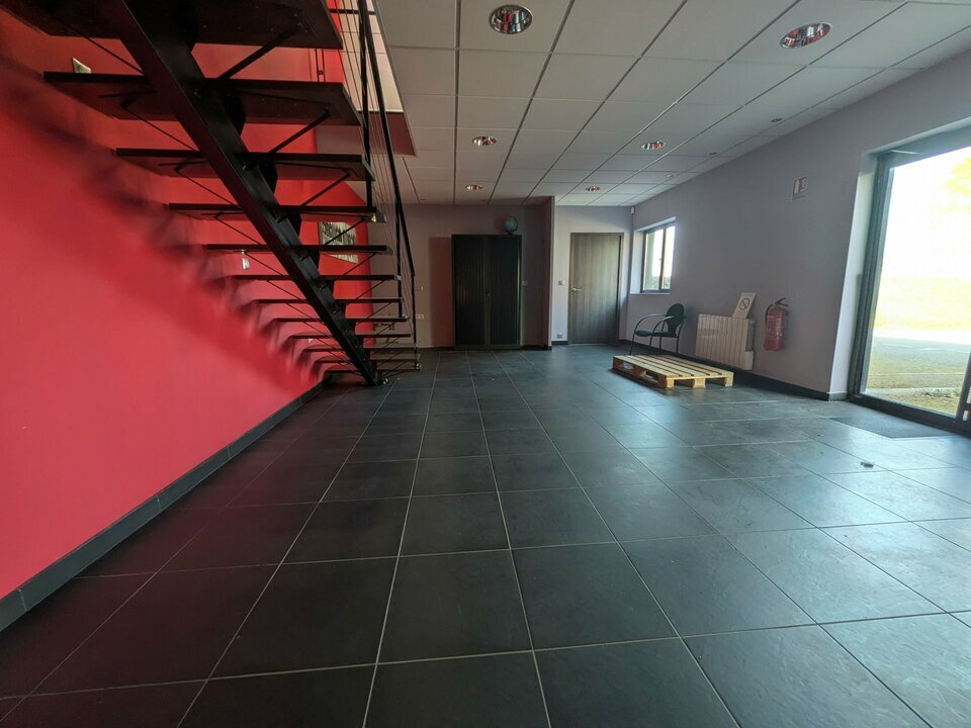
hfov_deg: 102.1
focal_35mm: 14
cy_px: 364
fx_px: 393
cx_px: 486
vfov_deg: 85.7
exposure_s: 1/50
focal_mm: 1.83
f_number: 2.2
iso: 72
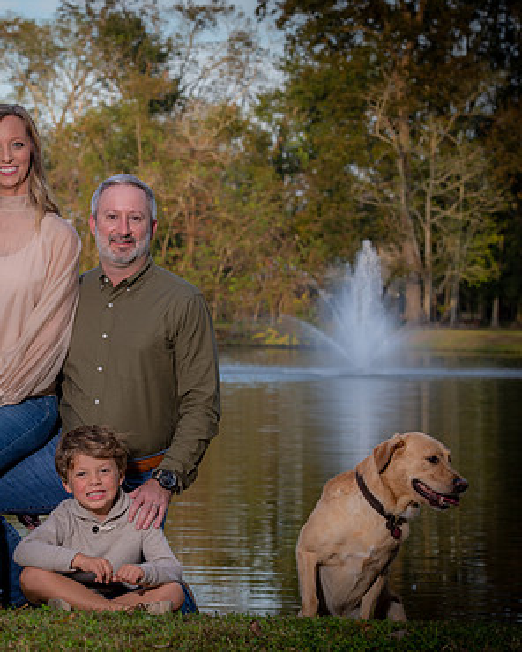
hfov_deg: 10.5
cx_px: 60
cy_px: 333
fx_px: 2839
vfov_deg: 13.1
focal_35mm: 147
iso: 400
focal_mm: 100
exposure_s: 1/160
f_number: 8
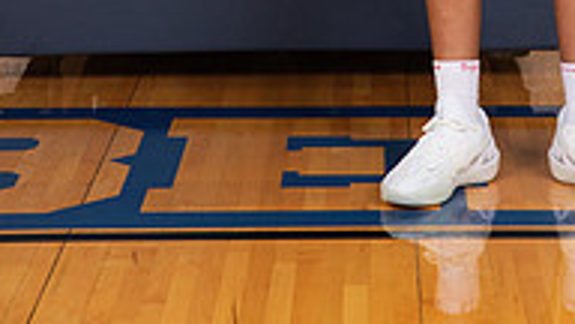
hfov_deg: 12.9
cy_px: -345
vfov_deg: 7.0
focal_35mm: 167
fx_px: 2546
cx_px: 392
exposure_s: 1/320
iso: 320
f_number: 7.1
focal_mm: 68
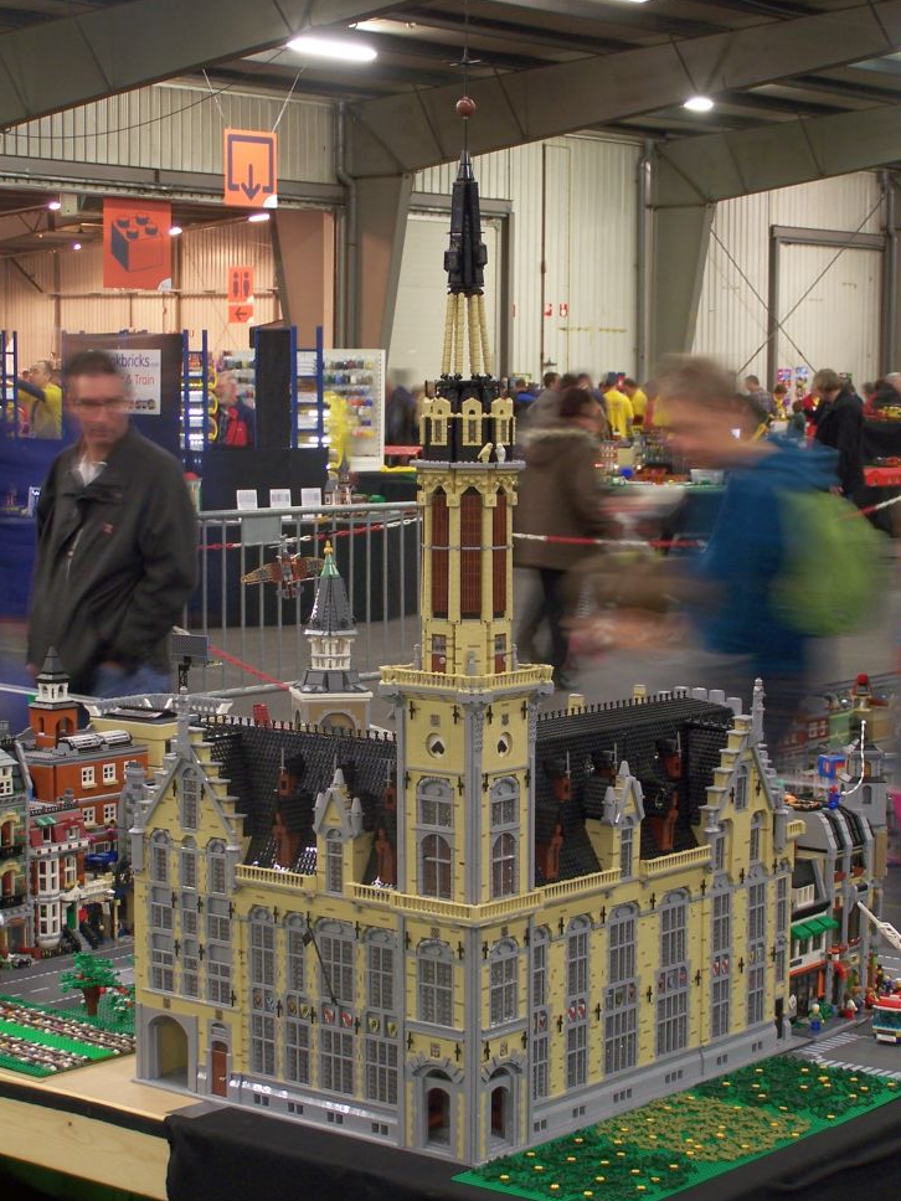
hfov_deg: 20.2
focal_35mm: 73
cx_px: 460
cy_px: 591
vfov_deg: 26.7
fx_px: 2533
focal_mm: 11.5
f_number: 3.2
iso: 80
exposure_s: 1/2
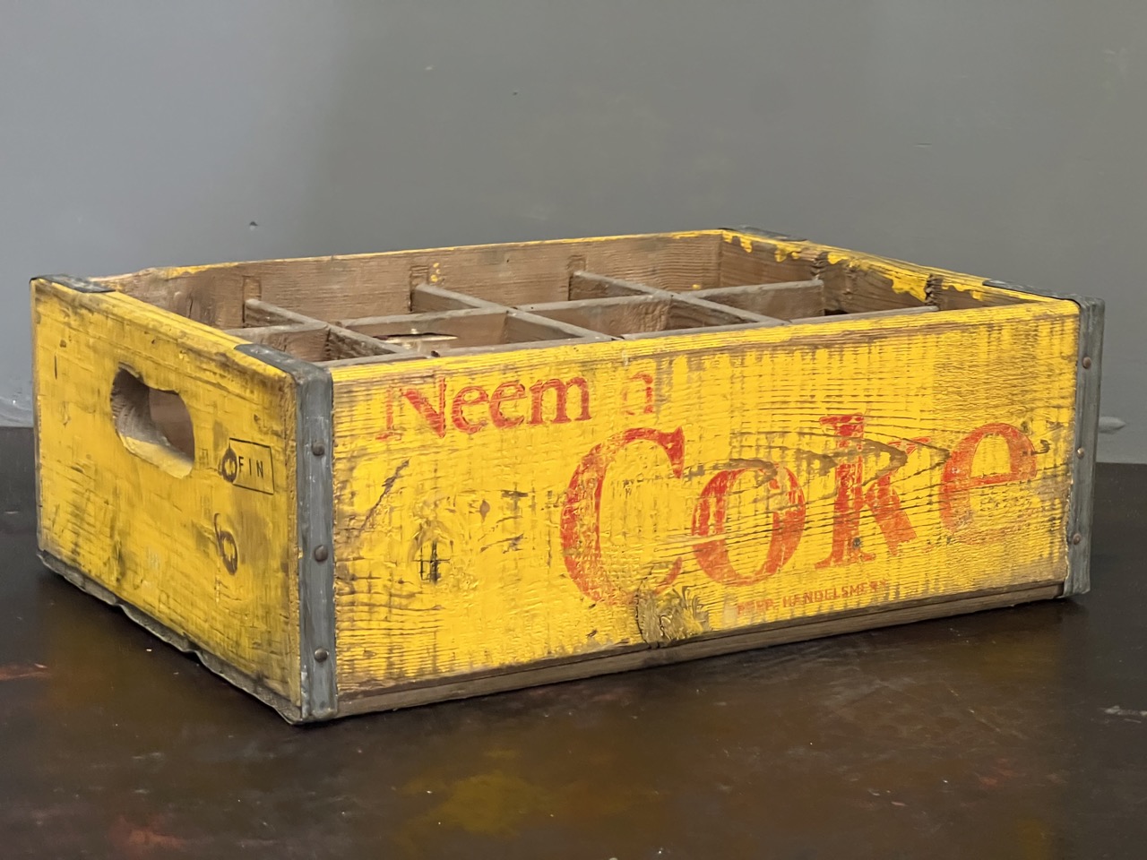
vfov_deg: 19.1
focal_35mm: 77
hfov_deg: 25.3
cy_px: 430
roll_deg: -0.7
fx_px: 2551
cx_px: 574
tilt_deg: -11.2
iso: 800
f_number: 2.8
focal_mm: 9
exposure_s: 1/25
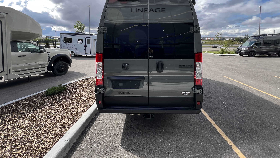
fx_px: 119
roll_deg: +0.2
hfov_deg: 99.3
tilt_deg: -3.4
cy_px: 46
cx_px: 146
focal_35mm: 16
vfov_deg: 64.4
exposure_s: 1/356
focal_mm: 1.57
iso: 32
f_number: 1.8
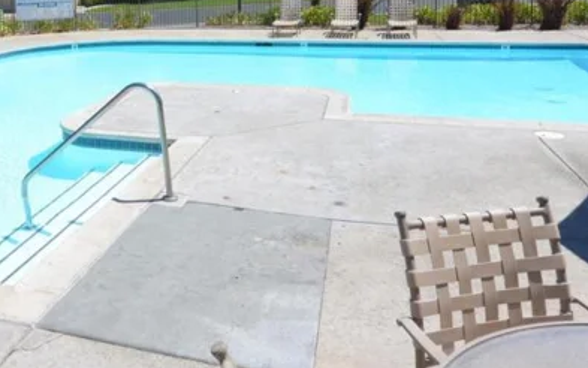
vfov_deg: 33.2
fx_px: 579
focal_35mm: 36
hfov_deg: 51.7
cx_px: 153
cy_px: 28
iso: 100
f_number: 9
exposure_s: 1/320
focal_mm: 11
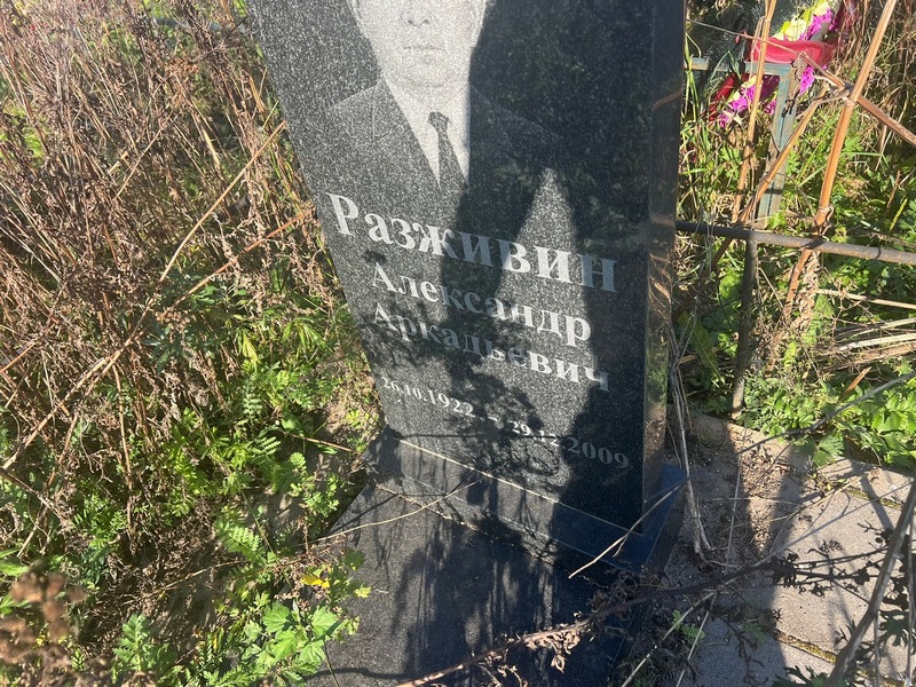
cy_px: 344
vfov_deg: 53.1
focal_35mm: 26
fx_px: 688
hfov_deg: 67.3
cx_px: 458
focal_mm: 5.7
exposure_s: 1/873
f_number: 1.5
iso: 50
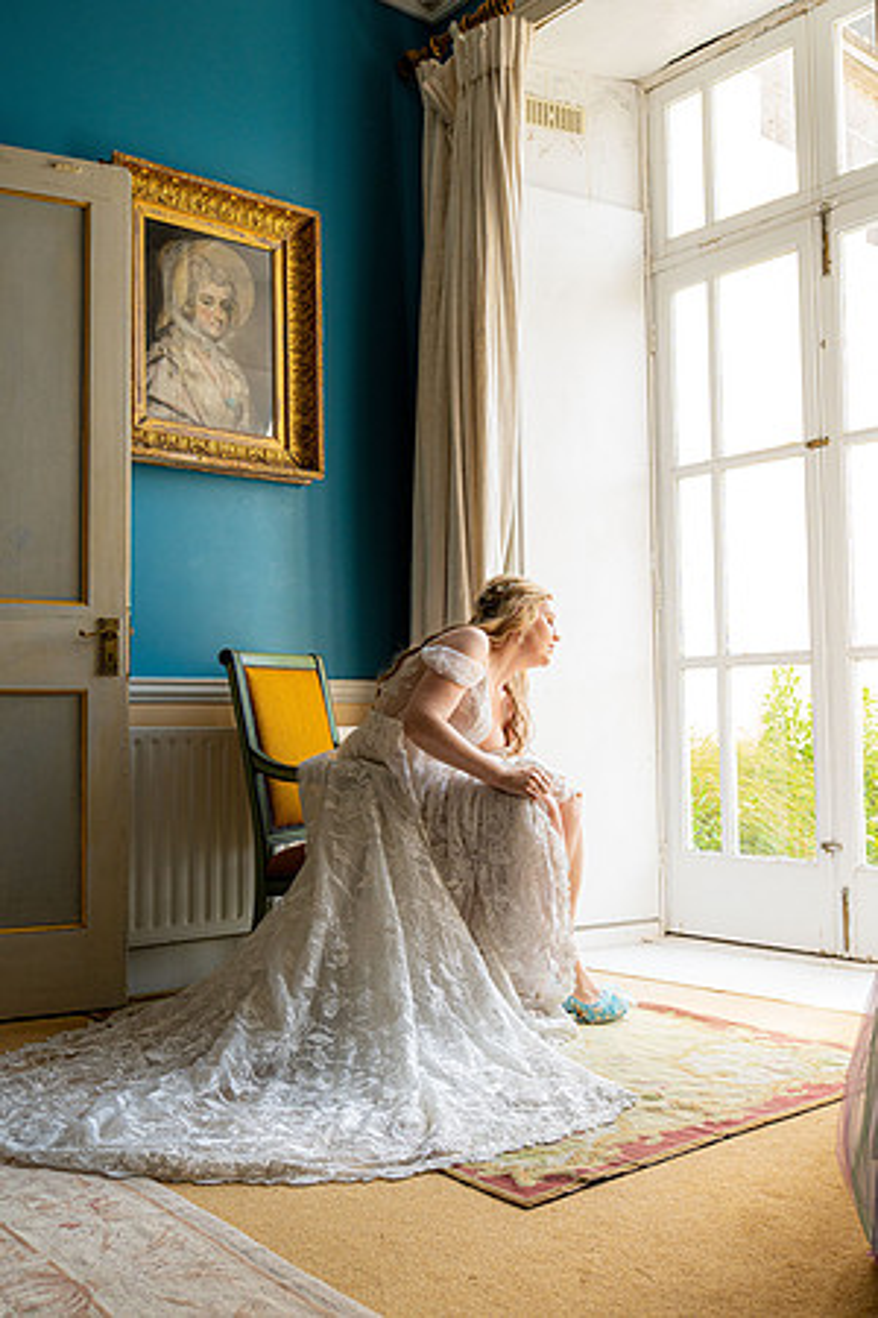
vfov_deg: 54.4
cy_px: 659
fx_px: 1280
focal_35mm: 35
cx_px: 439
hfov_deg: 37.9
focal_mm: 35
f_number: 5.6
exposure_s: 1/160
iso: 1000
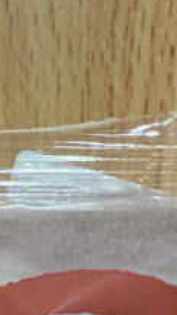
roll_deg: +0.5
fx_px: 845
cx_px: 79
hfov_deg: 12.0
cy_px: 409
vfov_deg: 19.5
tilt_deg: -16.6
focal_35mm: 101
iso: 200
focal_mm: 2.22
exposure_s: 1/100
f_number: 2.2
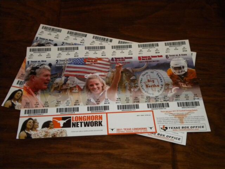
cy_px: 84
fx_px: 338
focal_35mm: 52
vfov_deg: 28.0
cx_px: 112
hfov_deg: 36.8
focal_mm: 9.3
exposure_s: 1/8
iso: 400
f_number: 3.9
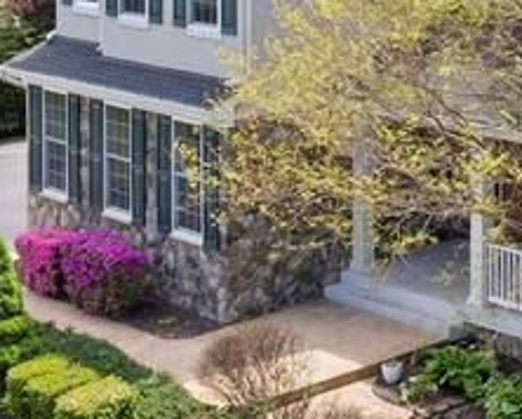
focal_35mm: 95
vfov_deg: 16.2
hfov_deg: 18.5
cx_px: 708
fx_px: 1469
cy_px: 125
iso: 110
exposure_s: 1/1000
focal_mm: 8.38
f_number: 2.8
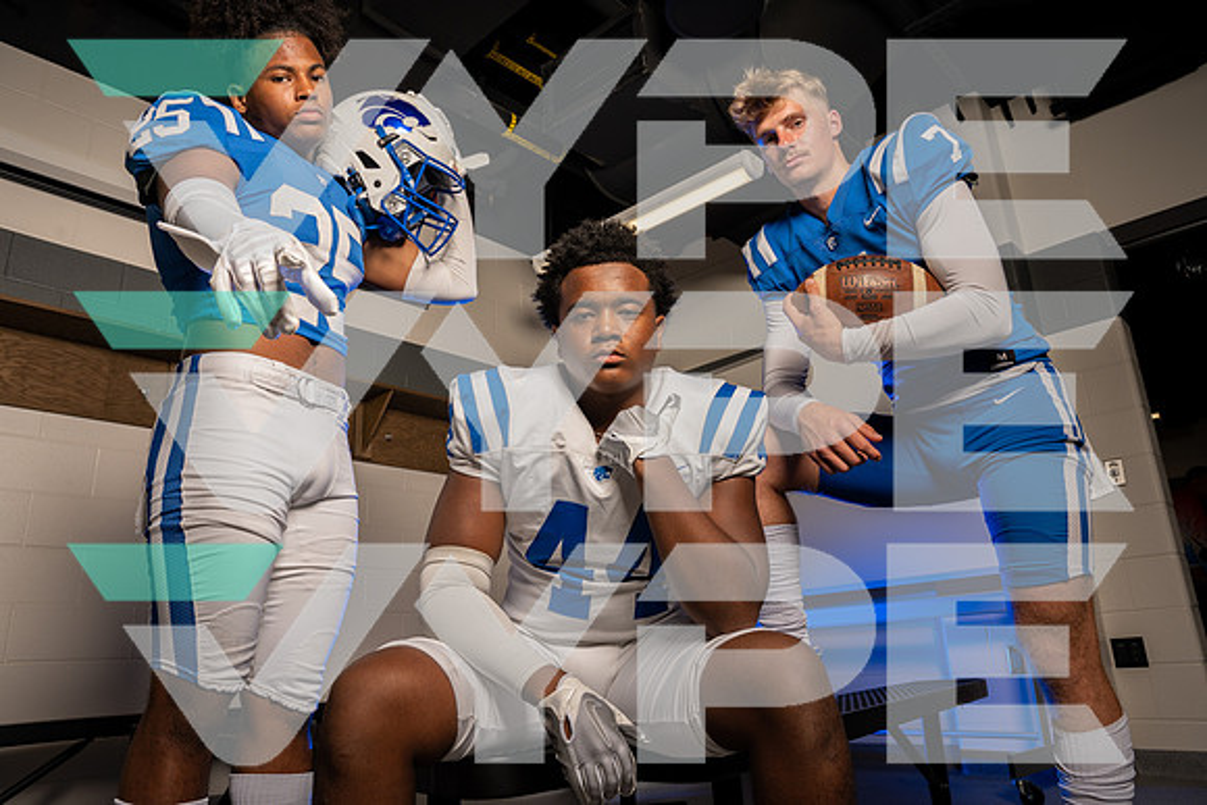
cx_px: 604
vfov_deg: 53.2
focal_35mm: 24
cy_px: 402
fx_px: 805
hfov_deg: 73.7
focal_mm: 24
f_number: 8
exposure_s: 1/250
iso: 64
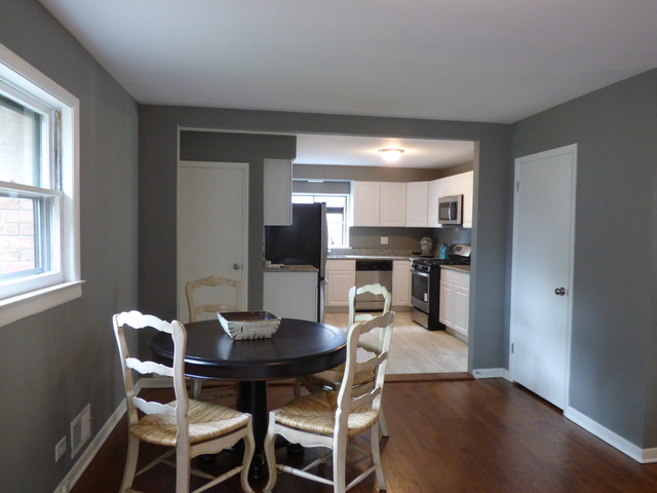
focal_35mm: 25
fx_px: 474
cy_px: 246
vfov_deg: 54.9
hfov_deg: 69.4
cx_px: 328
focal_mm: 4.42
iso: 400
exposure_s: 1/25
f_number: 3
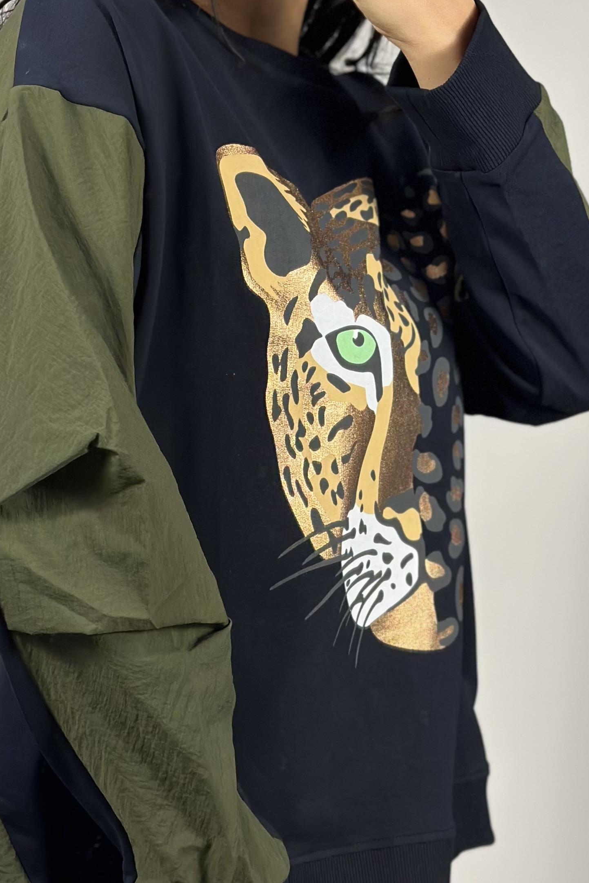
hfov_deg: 14.7
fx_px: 2282
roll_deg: -1.7
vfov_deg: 21.9
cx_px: 304
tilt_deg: -33.4
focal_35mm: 93
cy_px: 512
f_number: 1.78
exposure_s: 1/100
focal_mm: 6.86
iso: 125
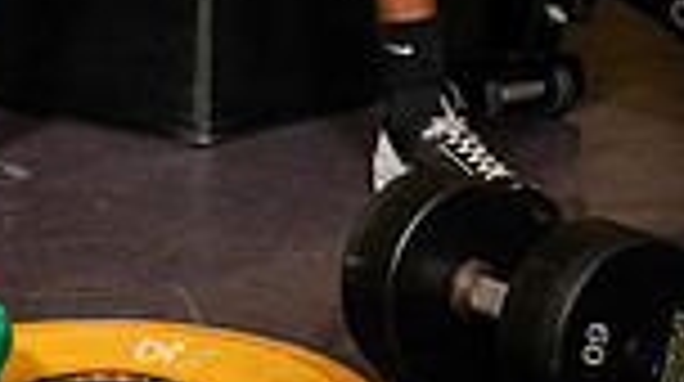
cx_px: 176
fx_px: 2590
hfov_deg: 15.0
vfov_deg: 7.7
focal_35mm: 143
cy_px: -607
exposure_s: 1/250
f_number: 5.6
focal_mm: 46
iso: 500
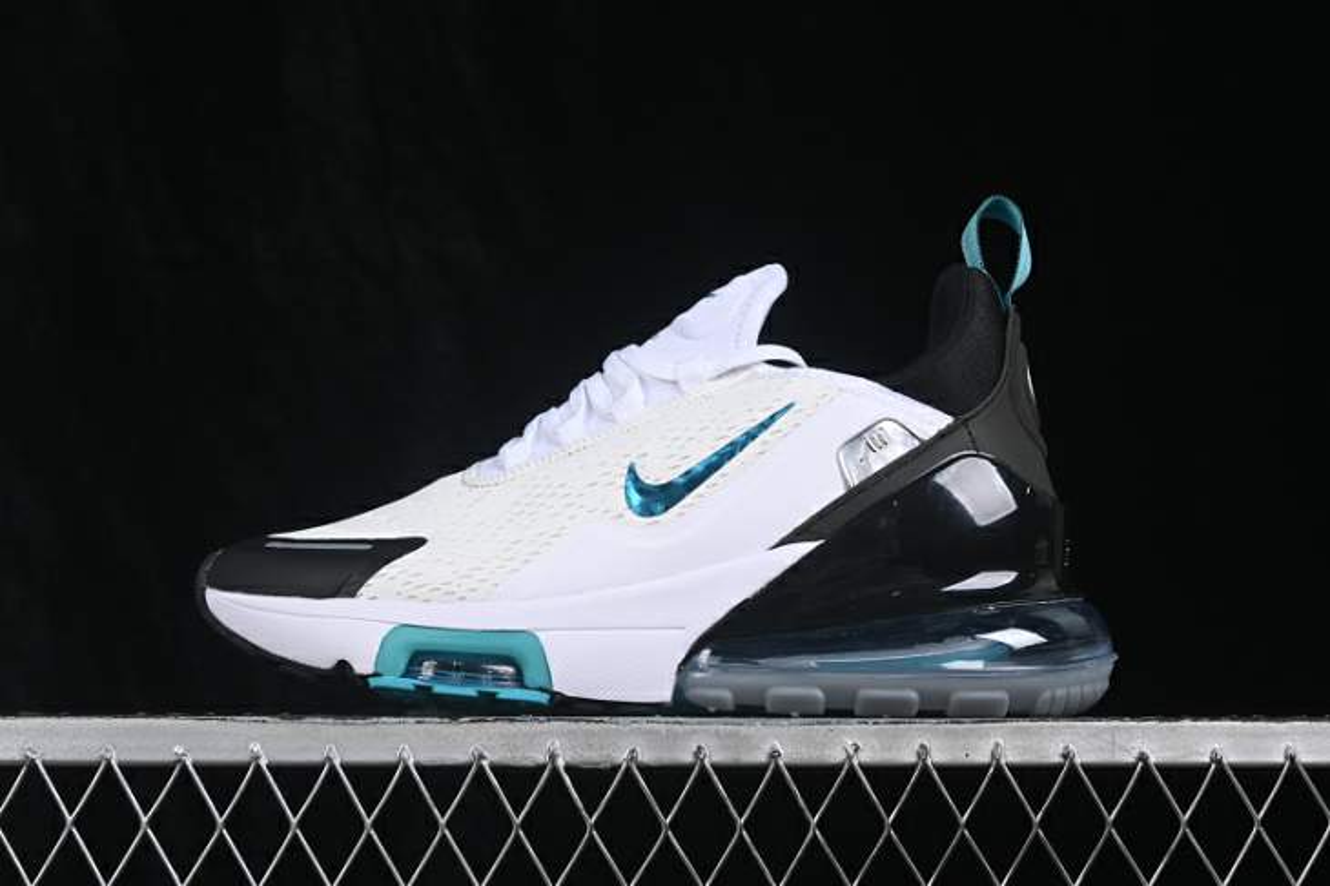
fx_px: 2769
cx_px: 665
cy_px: 443
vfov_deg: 18.2
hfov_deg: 27.0
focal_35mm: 75
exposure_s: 1/80
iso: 160
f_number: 8
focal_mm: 50
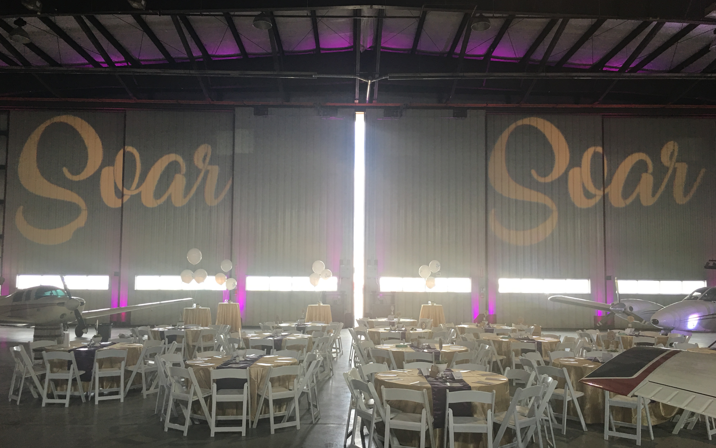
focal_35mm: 31
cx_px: 359
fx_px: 605
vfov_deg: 40.5
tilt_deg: +4.2
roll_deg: -1.3
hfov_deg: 61.2
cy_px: 249
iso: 32
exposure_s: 1/30
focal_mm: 4.15
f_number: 2.2
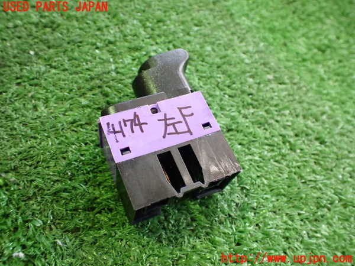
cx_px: 178
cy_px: 133
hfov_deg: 60.0
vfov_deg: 46.8
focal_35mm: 30
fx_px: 308
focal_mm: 5.4
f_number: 2.3
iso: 800
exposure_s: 1/80
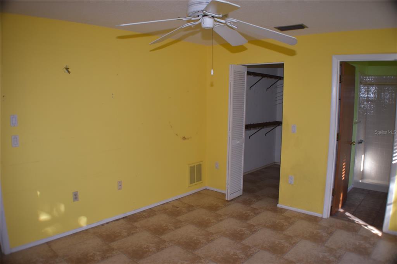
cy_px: 132
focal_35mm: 34
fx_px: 380
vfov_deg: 38.3
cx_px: 198
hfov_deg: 55.1
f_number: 4
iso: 320
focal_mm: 23
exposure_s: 1/30
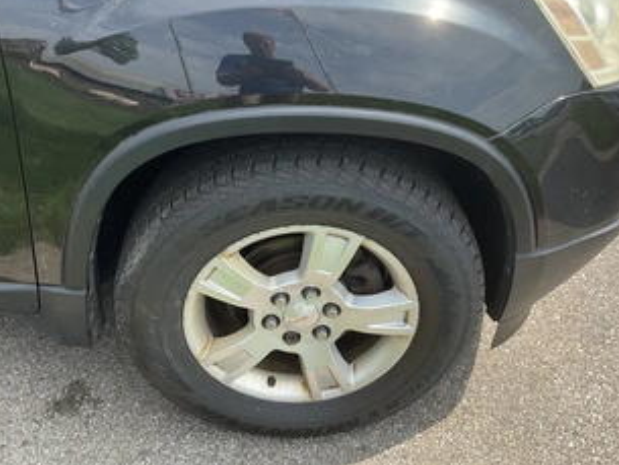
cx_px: 292
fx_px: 680
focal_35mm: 38
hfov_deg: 48.9
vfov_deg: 37.7
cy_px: 199
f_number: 1.8
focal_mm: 3
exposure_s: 1/586
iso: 25
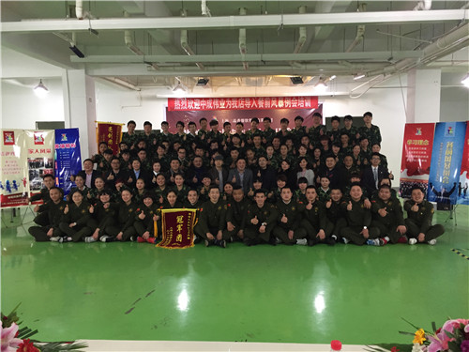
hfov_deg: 61.7
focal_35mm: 29
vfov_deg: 48.2
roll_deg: -0.7
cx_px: 234
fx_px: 393
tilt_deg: -5.4
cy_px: 176
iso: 125
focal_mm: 4.15
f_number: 2.2
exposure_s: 1/30
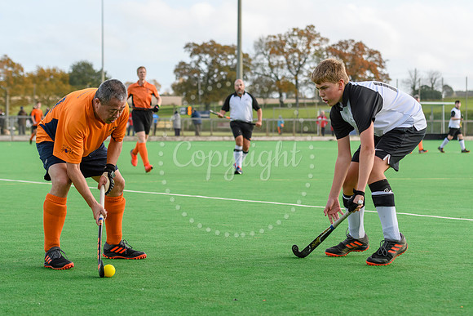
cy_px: 158
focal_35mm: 105
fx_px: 1380
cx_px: 236
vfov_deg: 13.0
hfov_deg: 19.5
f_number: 4
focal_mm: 70
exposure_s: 1/2000
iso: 560
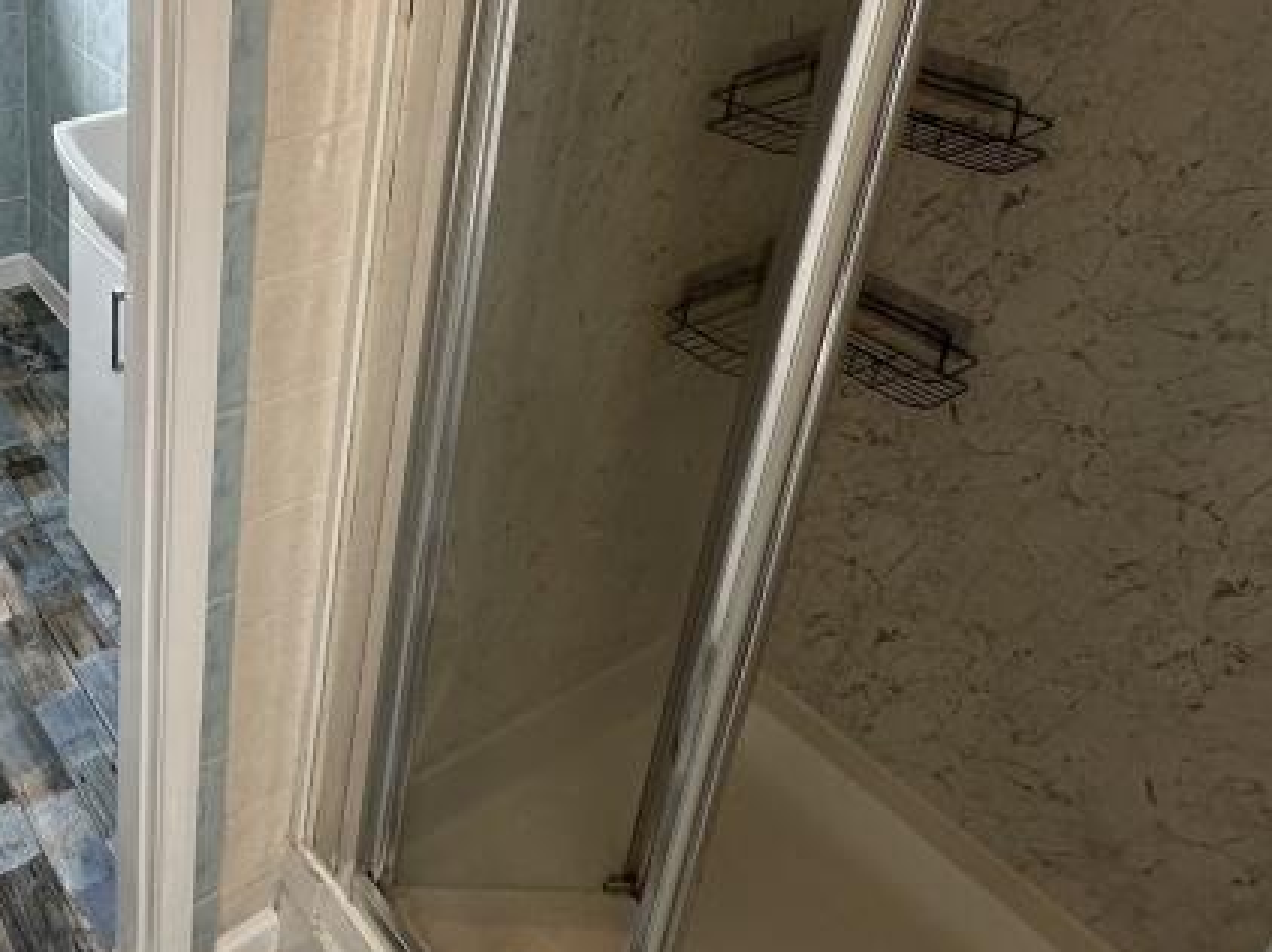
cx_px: 121
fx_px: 1249
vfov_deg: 38.4
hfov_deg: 48.2
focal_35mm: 34
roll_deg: -0.2
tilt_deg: -21.5
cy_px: 63
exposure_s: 1/99
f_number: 2.2
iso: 80
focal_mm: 2.22
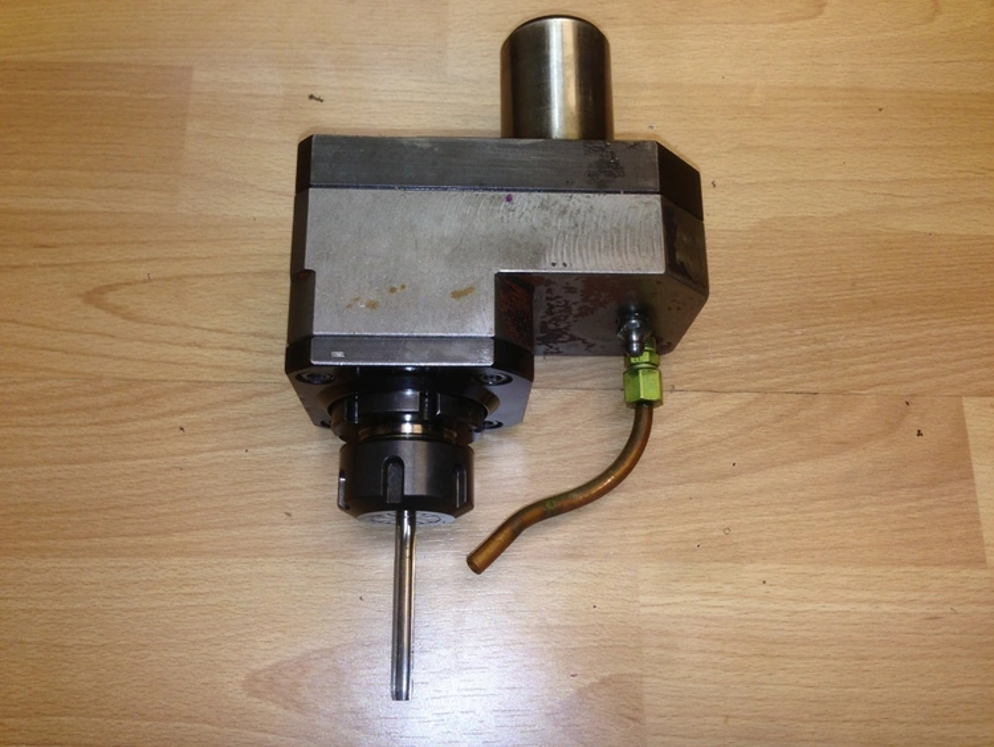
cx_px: 497
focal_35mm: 33
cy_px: 374
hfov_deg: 55.3
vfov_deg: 43.0
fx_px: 948
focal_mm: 4.13
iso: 50
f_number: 2.4
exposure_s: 1/52
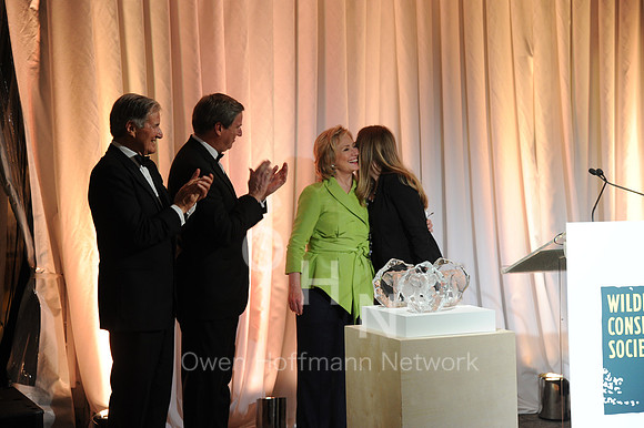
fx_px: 1520
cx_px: 322
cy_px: 214
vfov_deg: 16.1
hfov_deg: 23.9
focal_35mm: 85
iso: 2000
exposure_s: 1/60
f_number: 5
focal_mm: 85
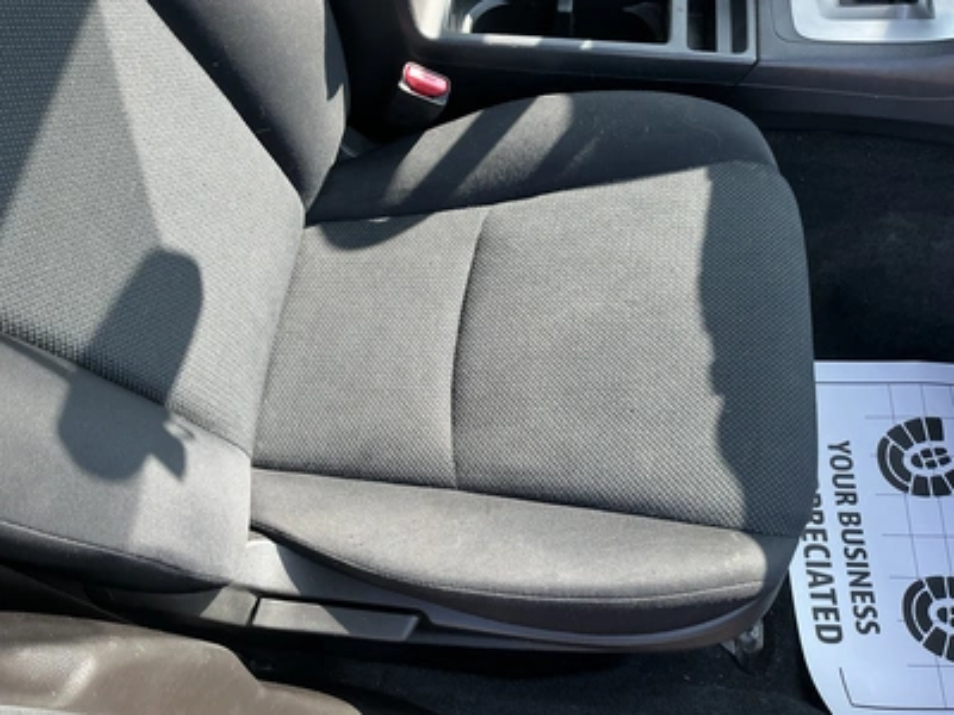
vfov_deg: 49.7
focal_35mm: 28
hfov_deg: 63.4
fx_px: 772
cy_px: 358
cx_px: 477
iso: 25
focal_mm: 3
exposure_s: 1/122
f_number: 1.8
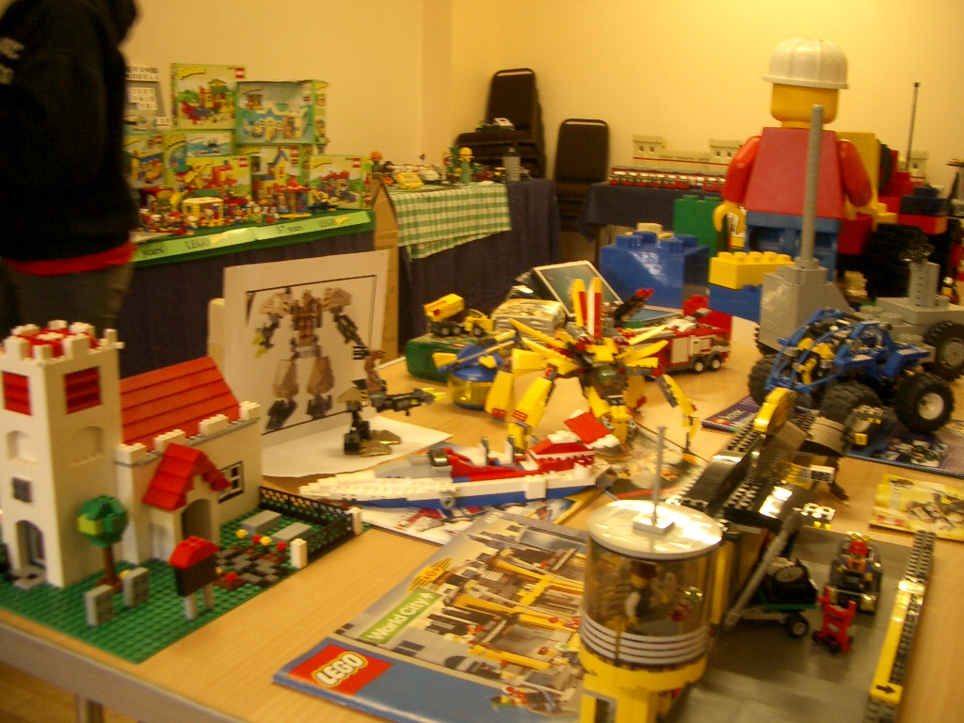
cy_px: 362
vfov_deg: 40.7
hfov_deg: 52.6
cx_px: 482
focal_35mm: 35
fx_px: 975
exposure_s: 1/20
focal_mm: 5.8
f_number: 2.6
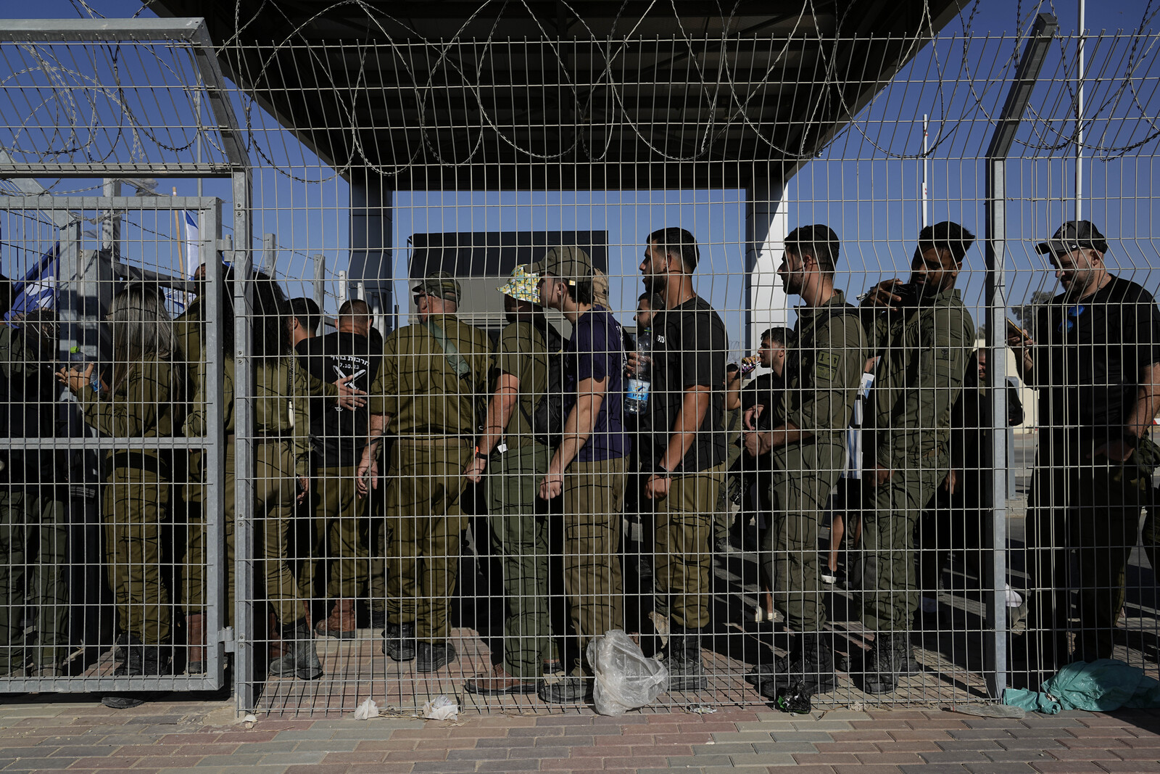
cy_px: 387
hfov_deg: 69.4
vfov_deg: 49.6
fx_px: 838
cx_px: 580
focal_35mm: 26
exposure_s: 1/1000
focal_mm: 26
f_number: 6.3
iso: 100
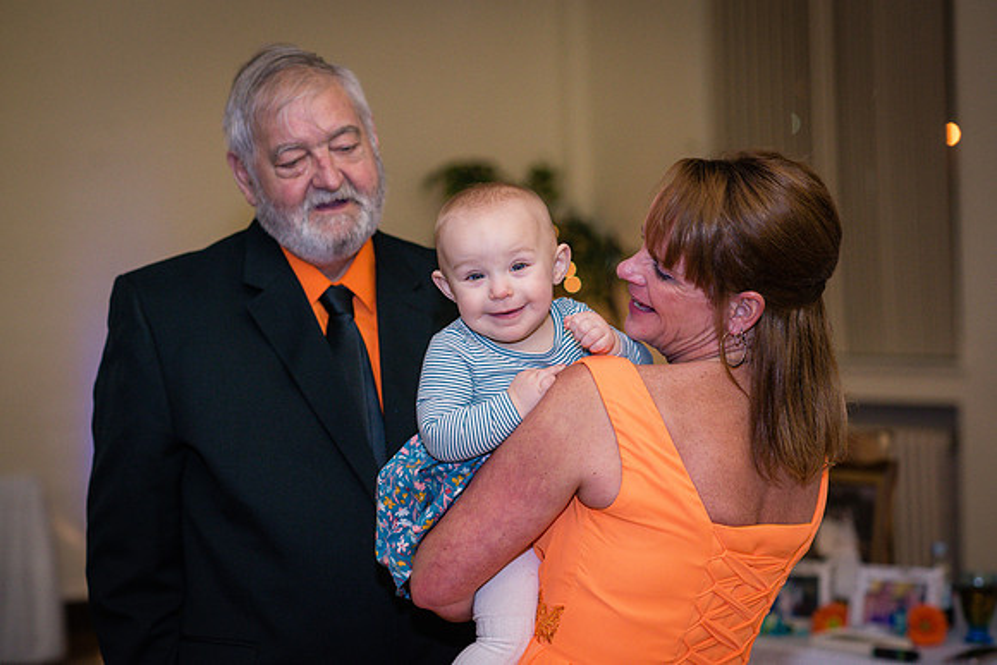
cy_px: 332
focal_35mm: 85
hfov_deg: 23.9
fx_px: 2354
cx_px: 498
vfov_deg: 16.1
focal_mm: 85
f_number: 3.2
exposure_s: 1/200
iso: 640
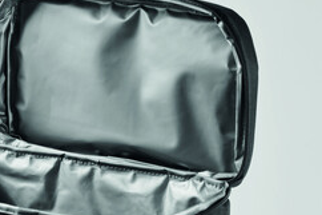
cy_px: 101
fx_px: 1502
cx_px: 101
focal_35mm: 168
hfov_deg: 12.2
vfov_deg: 8.2
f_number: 13
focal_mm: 85
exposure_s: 1/125
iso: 125
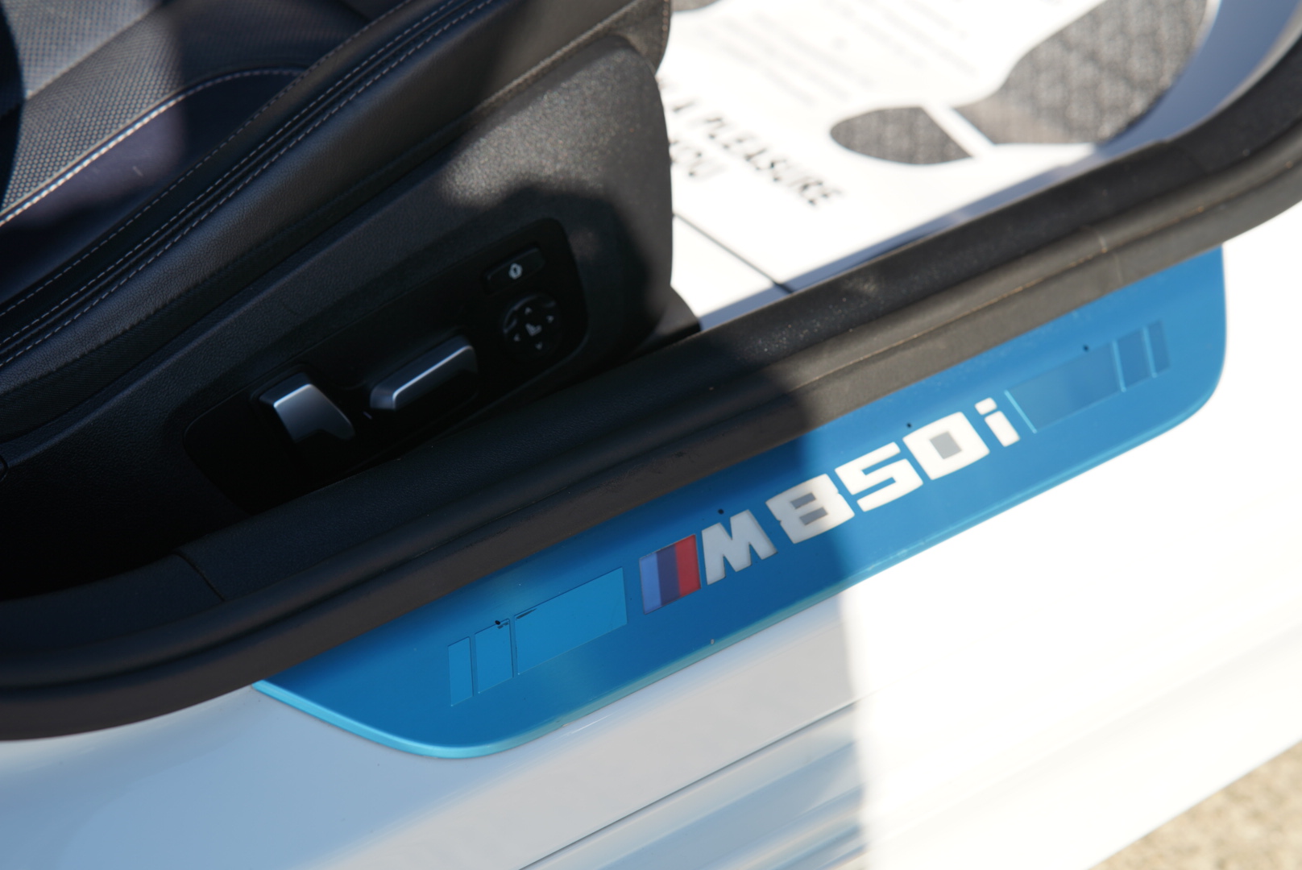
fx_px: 3076
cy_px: 435
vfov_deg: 16.1
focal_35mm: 85
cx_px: 651
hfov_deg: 23.9
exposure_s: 1/250
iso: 100
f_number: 4.5
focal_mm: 85
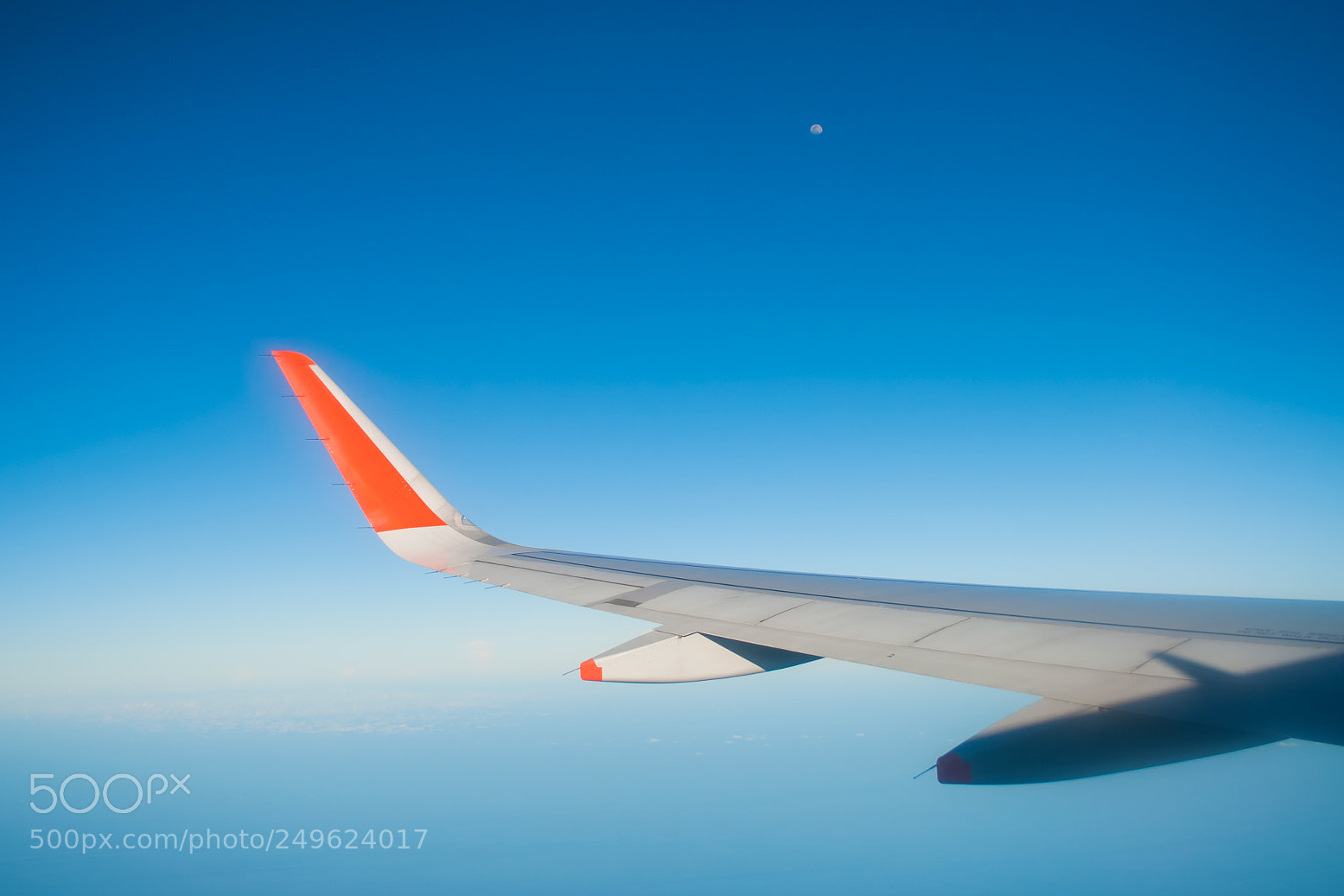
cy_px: 448
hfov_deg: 51.9
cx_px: 667
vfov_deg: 35.9
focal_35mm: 37
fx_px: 1381
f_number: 4
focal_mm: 24
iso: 250
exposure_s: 1/2500
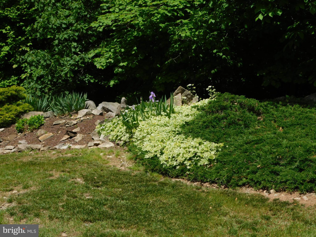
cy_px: 118
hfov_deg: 29.4
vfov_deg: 22.3
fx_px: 602
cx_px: 158
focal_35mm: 66
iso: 125
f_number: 4.2
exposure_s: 1/1000
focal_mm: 11.7
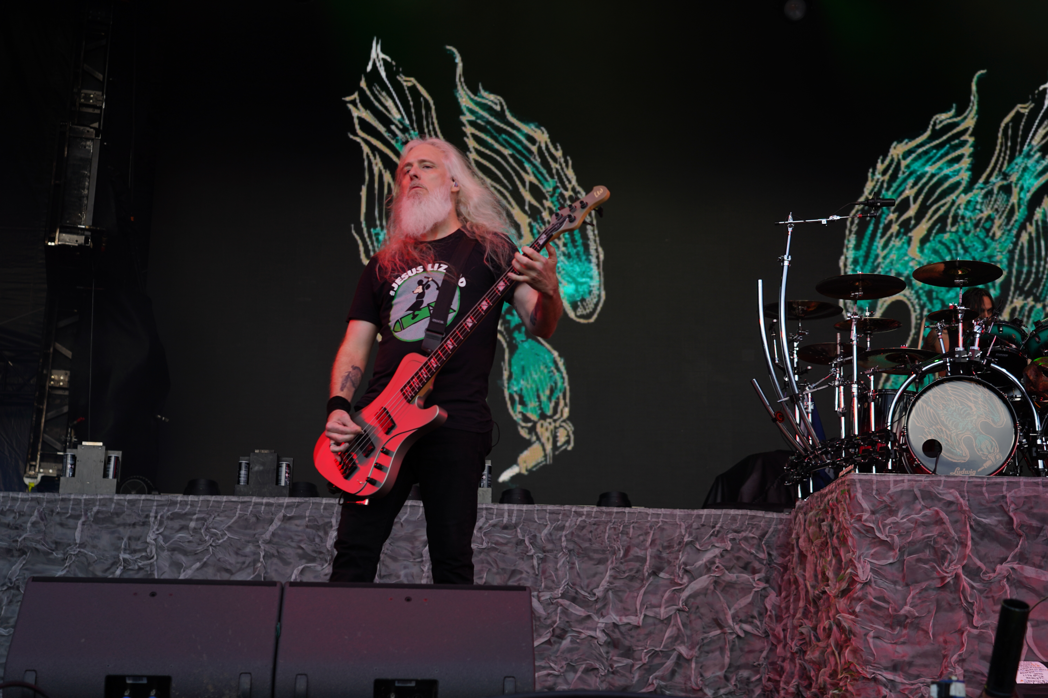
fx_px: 1514
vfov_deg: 26.0
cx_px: 524
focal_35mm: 52
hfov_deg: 38.2
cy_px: 349
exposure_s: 1/80
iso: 100
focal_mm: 52
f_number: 4.5
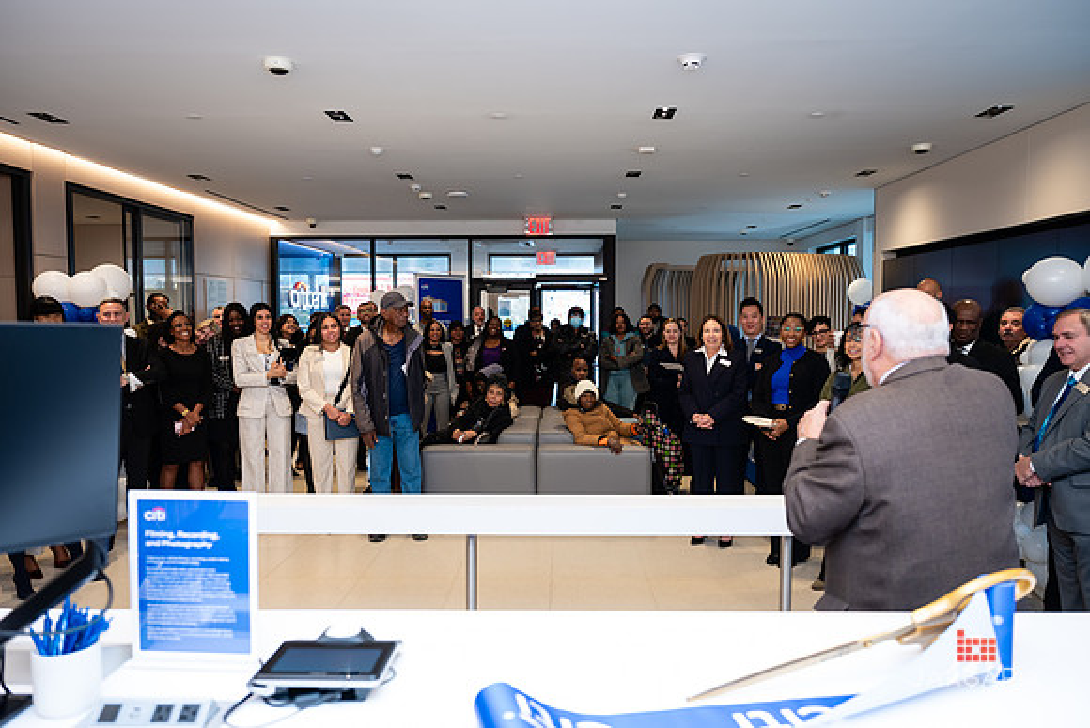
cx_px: 545
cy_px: 364
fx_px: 782
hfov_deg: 69.7
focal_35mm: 26
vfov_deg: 49.9
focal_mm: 25.5
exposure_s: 1/125
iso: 400
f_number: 3.2
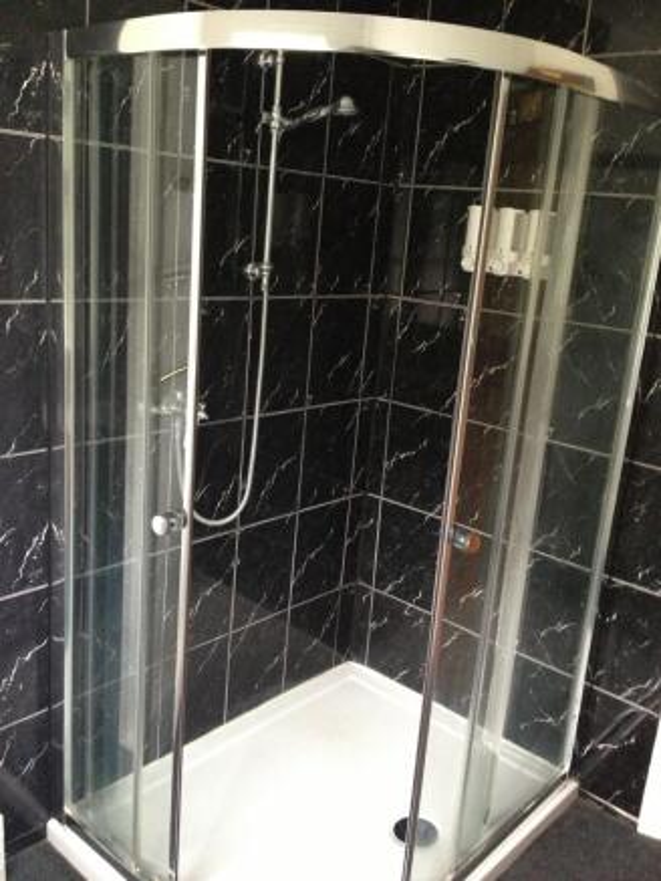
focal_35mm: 35
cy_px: 440
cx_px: 330
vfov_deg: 52.6
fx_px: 891
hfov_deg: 40.7
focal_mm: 4.28
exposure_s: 1/20
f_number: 2.4
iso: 320
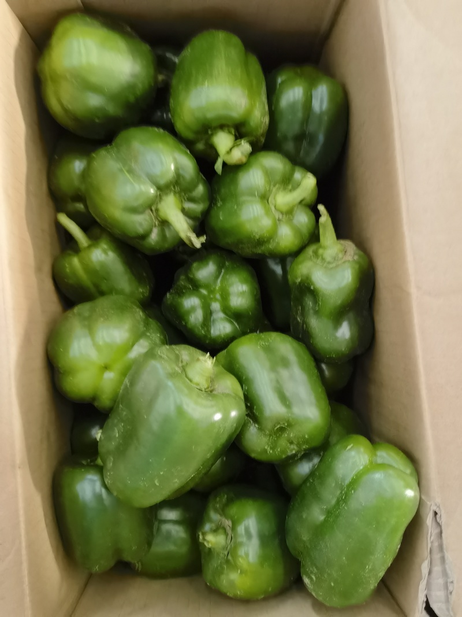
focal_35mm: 27
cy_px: 308
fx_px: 481
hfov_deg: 51.3
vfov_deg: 65.3
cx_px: 231
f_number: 1.9
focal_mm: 6.67
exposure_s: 1/16.7
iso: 2500
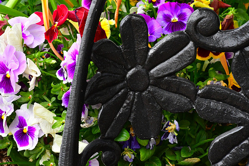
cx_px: 124
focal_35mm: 138
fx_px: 955
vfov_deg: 9.9
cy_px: 83
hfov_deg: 14.9
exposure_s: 1/160
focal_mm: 92
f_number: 16
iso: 2200
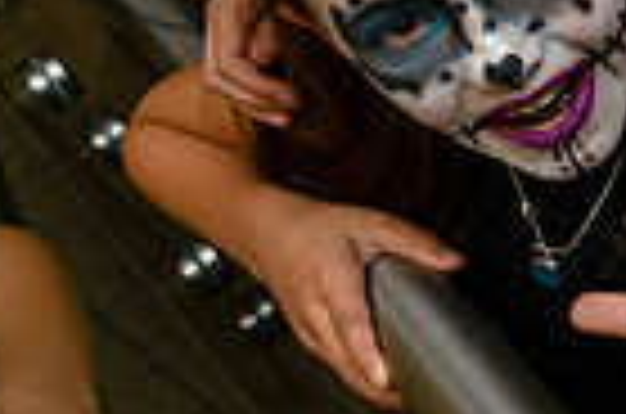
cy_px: -7
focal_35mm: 113
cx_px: 1238
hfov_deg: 14.9
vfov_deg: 11.9
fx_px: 1960
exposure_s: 1/60
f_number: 5
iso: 1600
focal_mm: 18
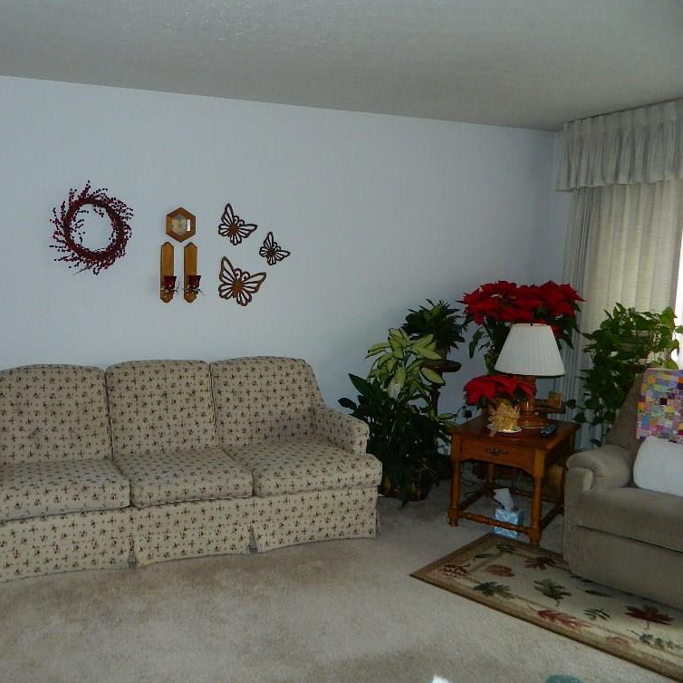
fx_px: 670
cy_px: 342
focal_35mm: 30
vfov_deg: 54.0
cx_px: 222
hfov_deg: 52.9
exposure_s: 1/30
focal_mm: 4.5
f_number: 3.1
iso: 200
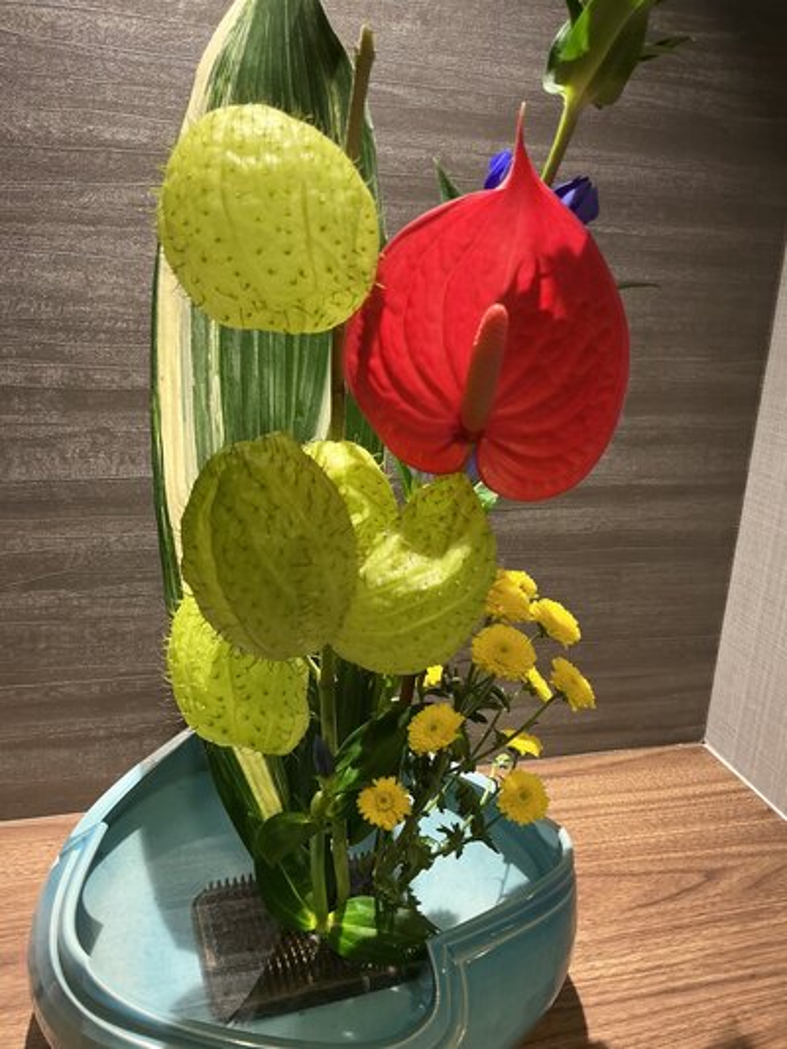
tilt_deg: -16.6
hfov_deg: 48.2
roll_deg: -2.7
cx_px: 394
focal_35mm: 29
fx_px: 879
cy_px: 524
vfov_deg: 61.6
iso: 80
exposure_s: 1/50
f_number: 1.8
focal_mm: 3
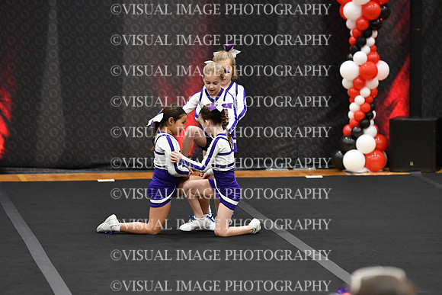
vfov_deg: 6.1
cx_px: 221
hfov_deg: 9.1
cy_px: 148
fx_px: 2763
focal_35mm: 225
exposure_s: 1/800
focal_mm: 150
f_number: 2.8
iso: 5000
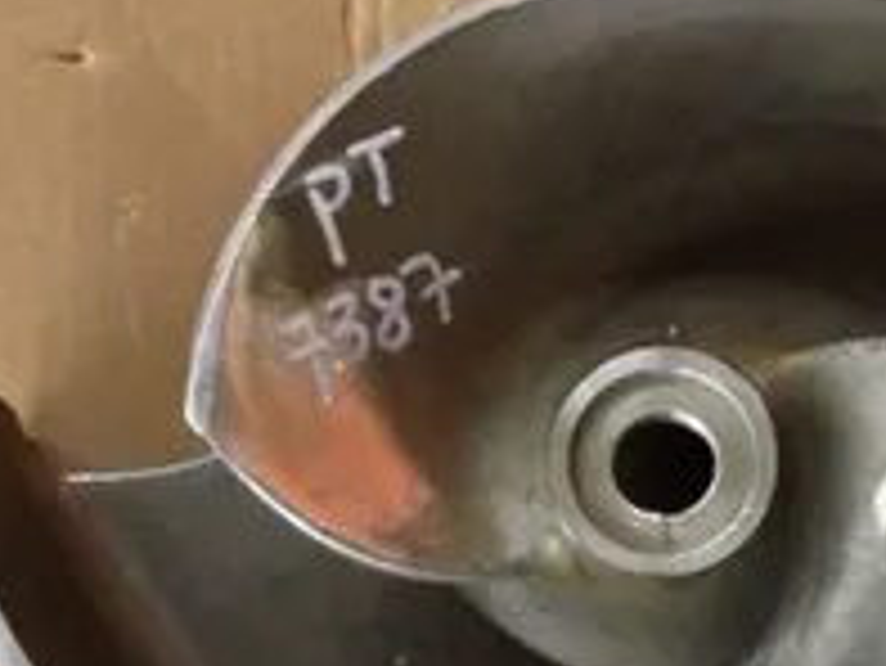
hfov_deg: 27.0
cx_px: 670
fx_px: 1818
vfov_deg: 20.6
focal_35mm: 71
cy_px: 495
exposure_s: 1/15
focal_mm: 4.28
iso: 640
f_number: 2.4
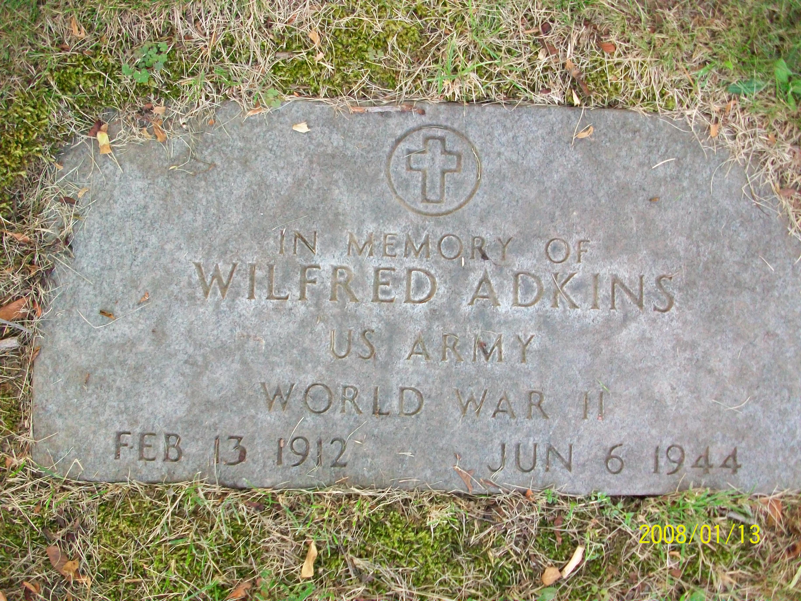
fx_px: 740
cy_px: 300
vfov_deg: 44.2
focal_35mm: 32
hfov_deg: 56.8
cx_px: 400
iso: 282
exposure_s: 1/125
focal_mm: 5.7
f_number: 2.8
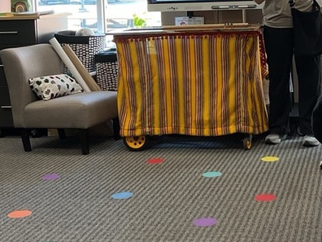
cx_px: 249
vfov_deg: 19.3
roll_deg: +2.6
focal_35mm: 75
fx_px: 698
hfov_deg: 25.6
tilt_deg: -2.4
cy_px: 20
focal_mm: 3
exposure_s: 1/60
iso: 50
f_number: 1.8
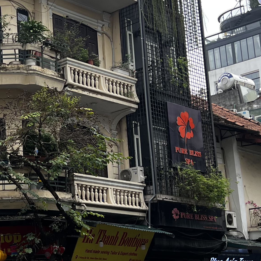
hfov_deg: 20.6
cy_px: 145
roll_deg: +1.6
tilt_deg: +12.7
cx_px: -27
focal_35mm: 80
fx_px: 682
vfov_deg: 21.6
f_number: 1.5
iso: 50
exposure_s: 1/880
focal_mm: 5.7
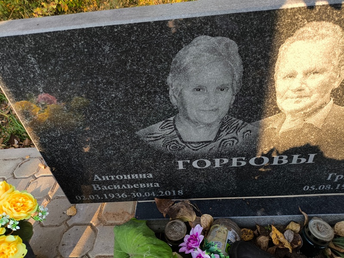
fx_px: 249
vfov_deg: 54.9
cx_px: 172
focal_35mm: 25
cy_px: 129
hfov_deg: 69.4
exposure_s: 1/183
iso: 50
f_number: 1.7
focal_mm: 4.71
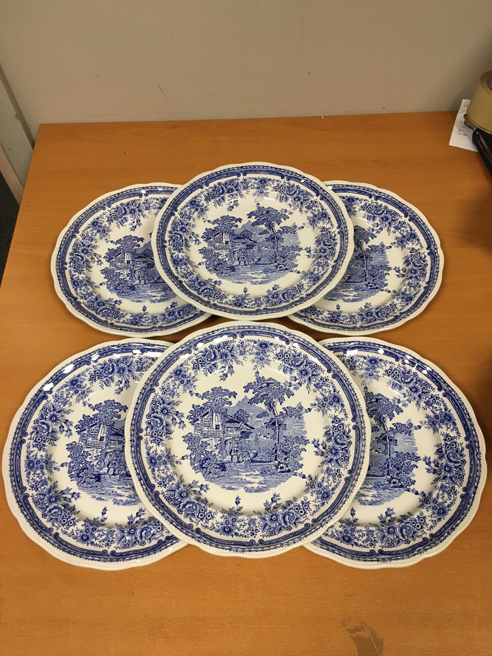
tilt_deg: -59.5
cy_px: 328
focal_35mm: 29
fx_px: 550
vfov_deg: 61.7
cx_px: 246
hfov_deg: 48.2
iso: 50
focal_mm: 4.15
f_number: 2.2
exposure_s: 1/33
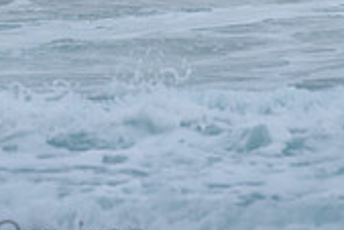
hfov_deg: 1.0
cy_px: -186
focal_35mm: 2097
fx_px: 20055
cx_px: -9
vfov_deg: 0.7
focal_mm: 500
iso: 400
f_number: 5.6
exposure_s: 1/1250
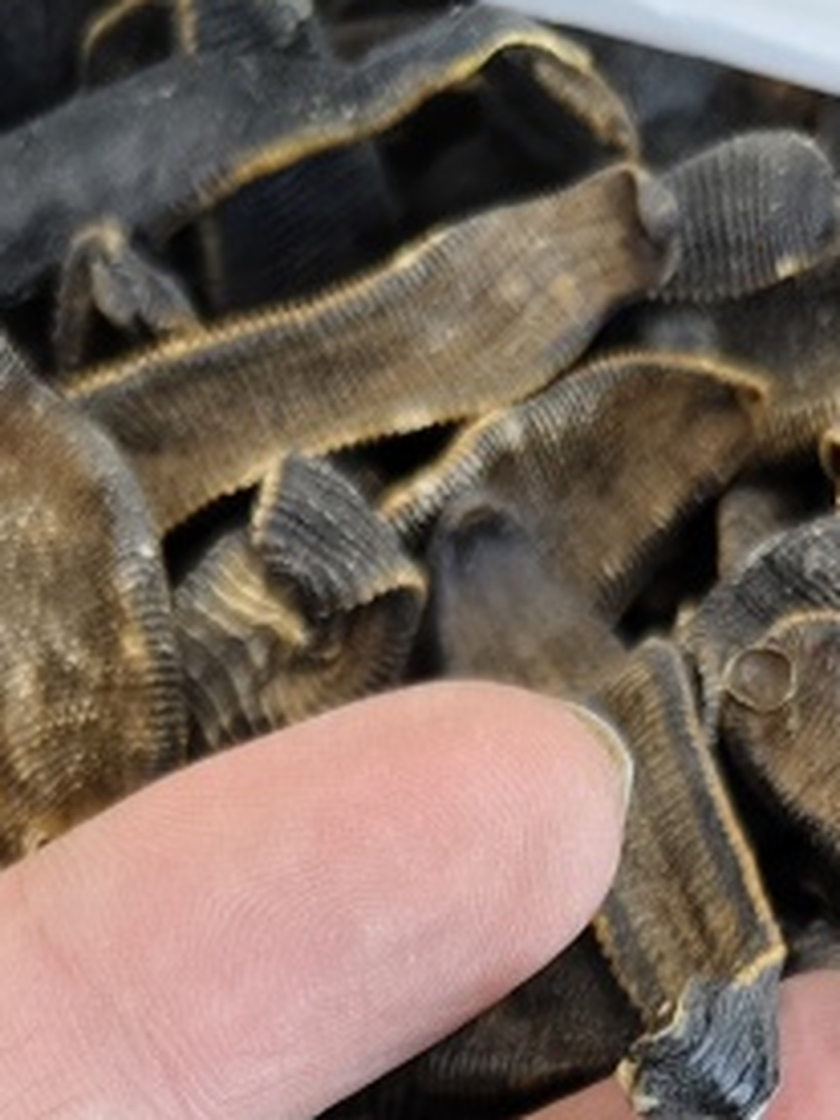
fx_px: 2880
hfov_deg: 16.6
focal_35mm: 89
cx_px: 300
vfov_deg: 17.9
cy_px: 1986
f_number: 1.88
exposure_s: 1/50
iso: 730
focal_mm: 5.56
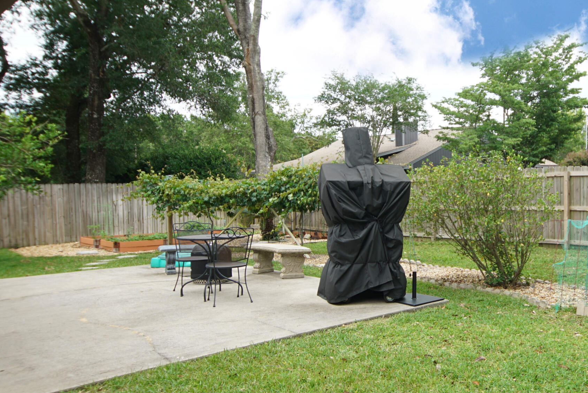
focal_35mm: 32
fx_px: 523
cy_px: 204
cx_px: 431
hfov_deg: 56.2
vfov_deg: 41.1
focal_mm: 12
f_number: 5.6
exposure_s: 1/100
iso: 100
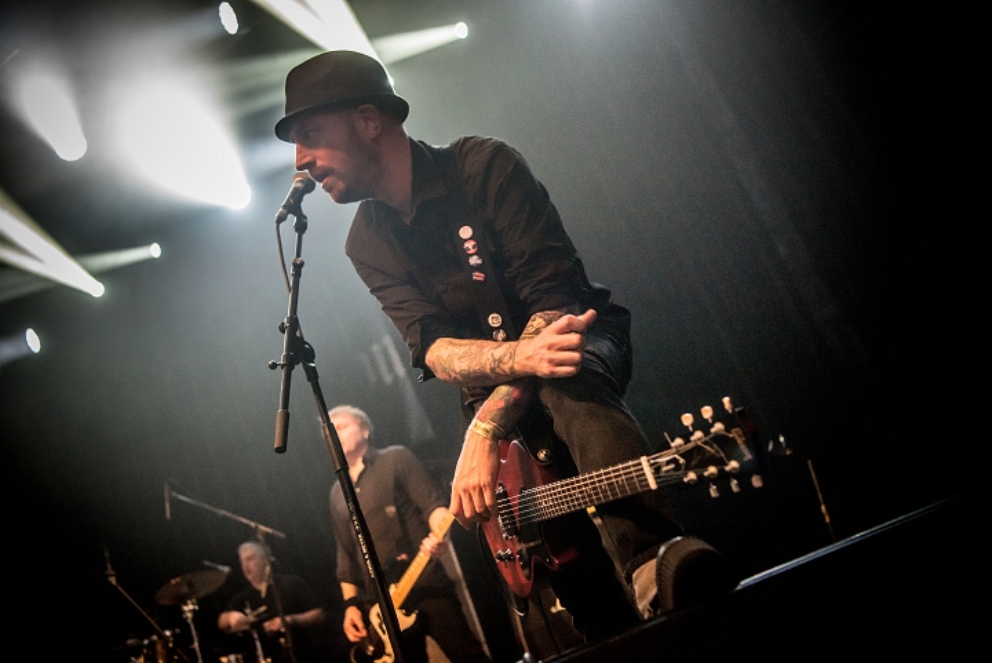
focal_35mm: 35
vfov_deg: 37.9
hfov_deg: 54.4
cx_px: 496
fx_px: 965
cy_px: 332
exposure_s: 1/80
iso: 4000
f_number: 2.8
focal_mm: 35
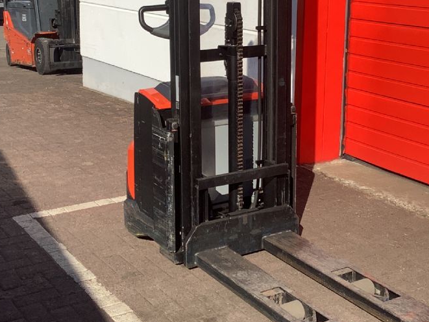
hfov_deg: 32.1
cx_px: 251
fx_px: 744
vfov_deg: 24.2
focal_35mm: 60
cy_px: 82
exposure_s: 1/1567
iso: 25
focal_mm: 3.3
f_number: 2.4
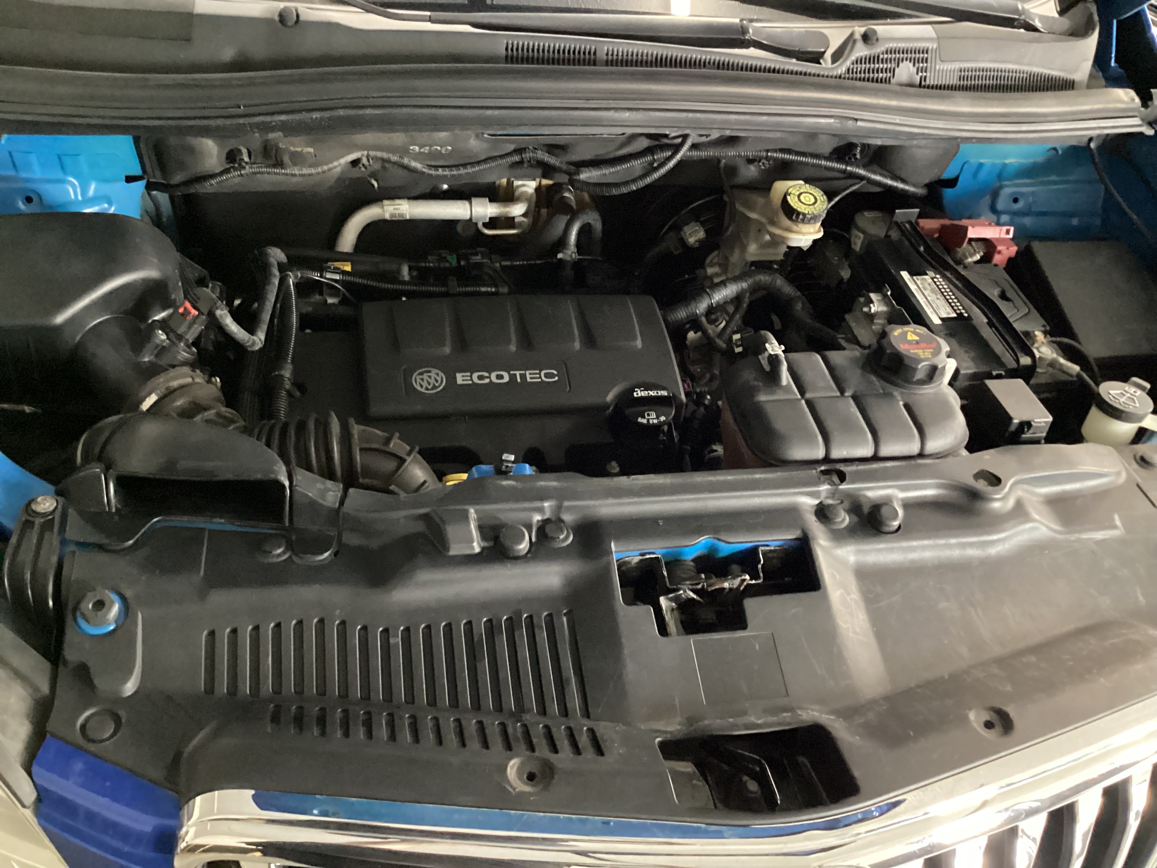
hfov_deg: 58.4
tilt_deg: -40.8
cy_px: 434
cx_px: 578
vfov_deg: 45.4
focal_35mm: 31
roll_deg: -7.4
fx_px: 1036
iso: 800
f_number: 2.4
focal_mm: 3.3
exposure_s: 1/17
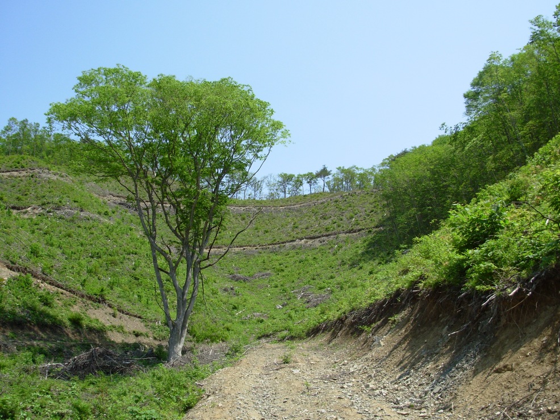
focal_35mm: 38
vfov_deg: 37.7
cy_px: 210
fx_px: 615
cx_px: 280
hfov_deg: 49.0
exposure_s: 1/912
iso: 50
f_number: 2.9
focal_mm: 6.3
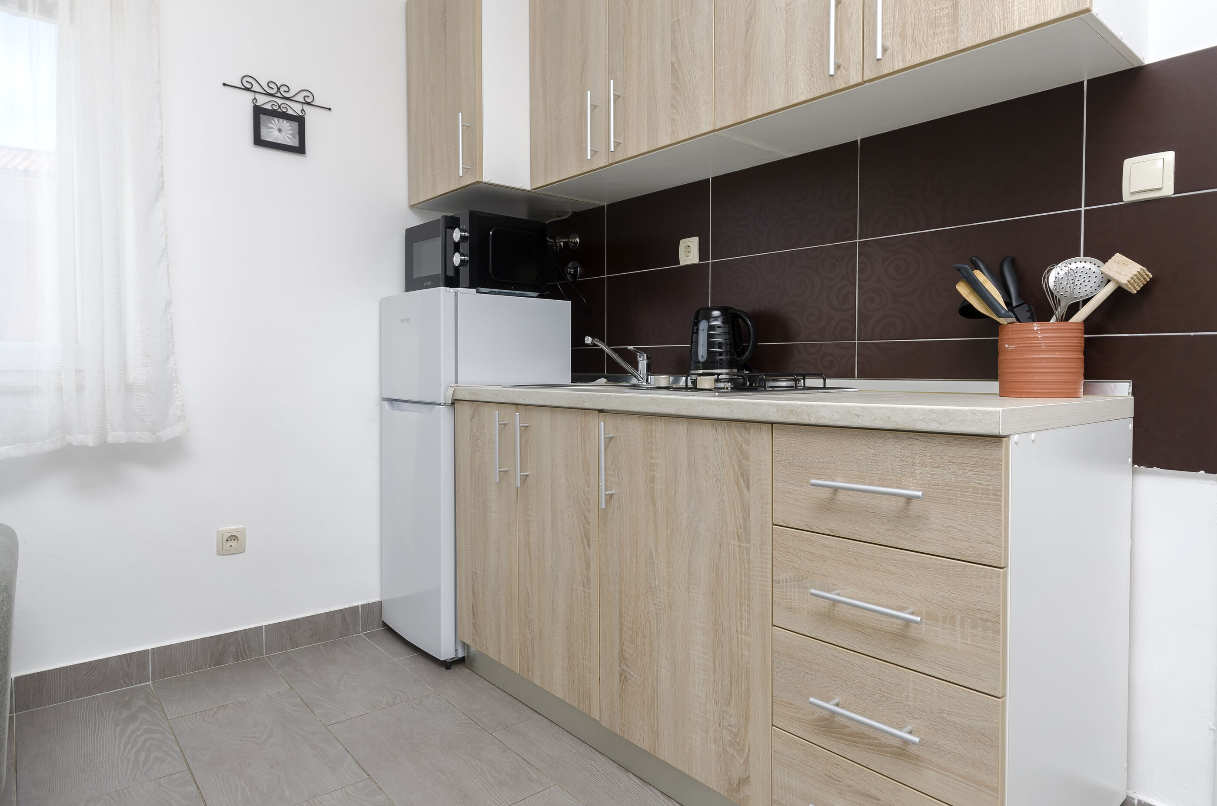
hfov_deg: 81.3
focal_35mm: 21
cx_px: 608
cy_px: 403
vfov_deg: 59.3
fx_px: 708
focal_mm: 14
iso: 125
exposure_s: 1/100
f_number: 6.3
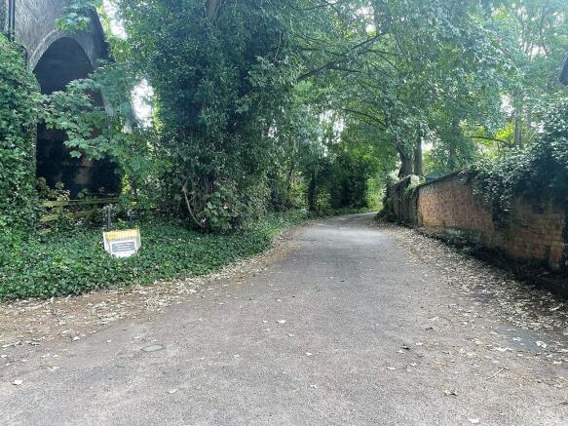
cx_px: 284
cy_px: 213
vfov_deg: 53.0
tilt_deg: +0.7
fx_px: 427
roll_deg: +0.3
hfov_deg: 67.3
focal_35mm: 26
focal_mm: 4.2
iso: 50
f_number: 1.6
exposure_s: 1/121
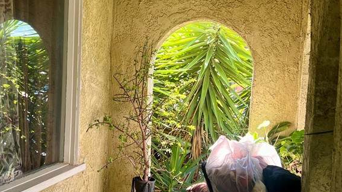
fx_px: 462
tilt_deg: -3.9
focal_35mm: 51
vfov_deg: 23.5
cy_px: 94
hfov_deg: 40.2
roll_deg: -2.8
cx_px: 121
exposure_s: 1/121
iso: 50
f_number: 1.5
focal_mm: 5.7
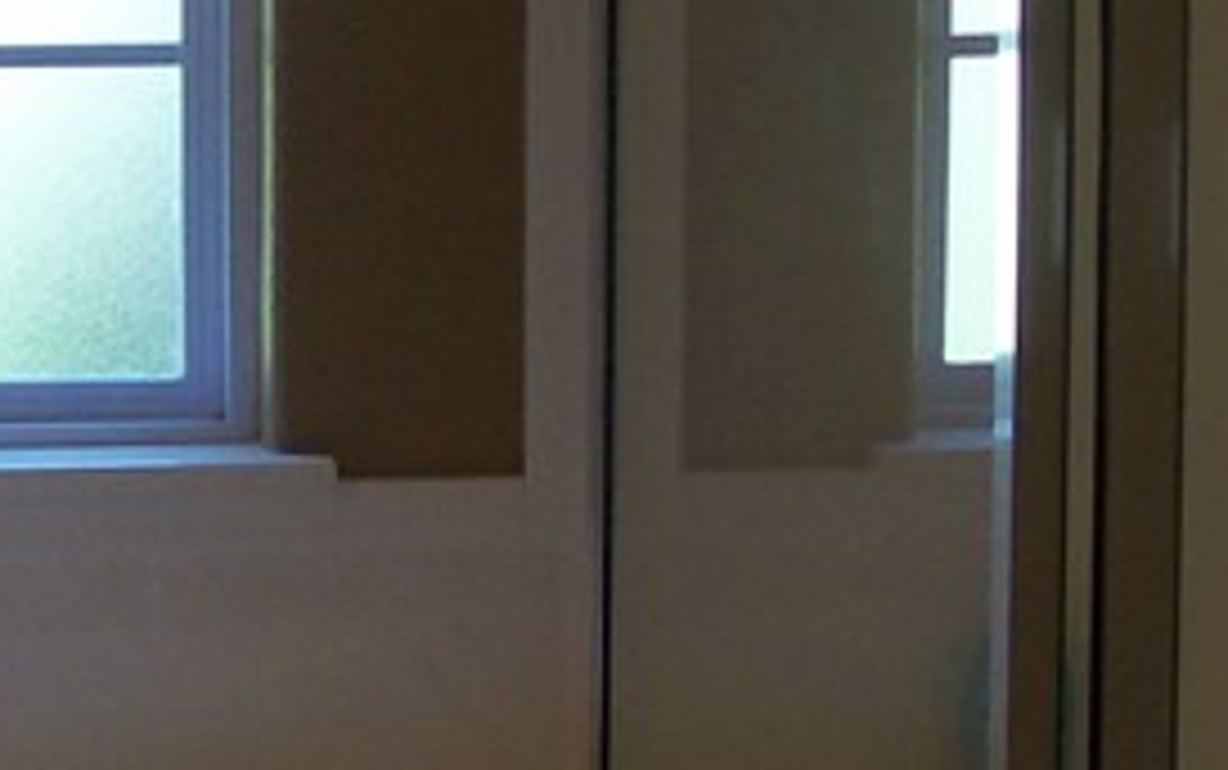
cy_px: 347
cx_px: 153
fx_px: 4789
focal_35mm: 143
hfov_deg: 14.5
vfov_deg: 9.2
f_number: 2.7
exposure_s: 1/77.8
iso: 80
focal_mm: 6
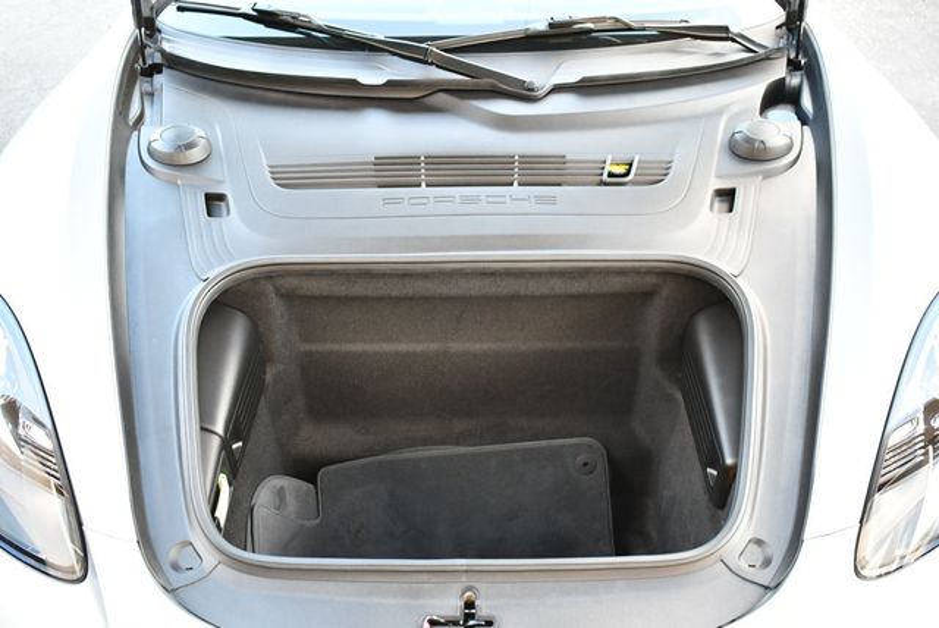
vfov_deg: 36.9
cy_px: 314
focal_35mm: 36
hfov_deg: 53.1
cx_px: 470
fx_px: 940
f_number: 3.5
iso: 900
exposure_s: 1/125
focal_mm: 18
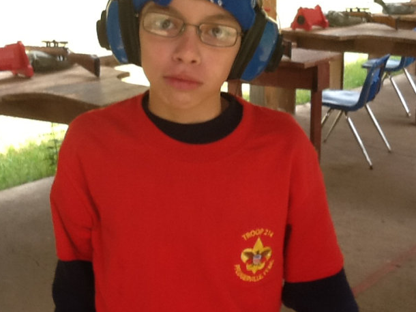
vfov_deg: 34.2
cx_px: 193
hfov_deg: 44.8
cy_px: 119
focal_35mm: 42
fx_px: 505
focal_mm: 2.03
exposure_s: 1/120
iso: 80
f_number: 2.4
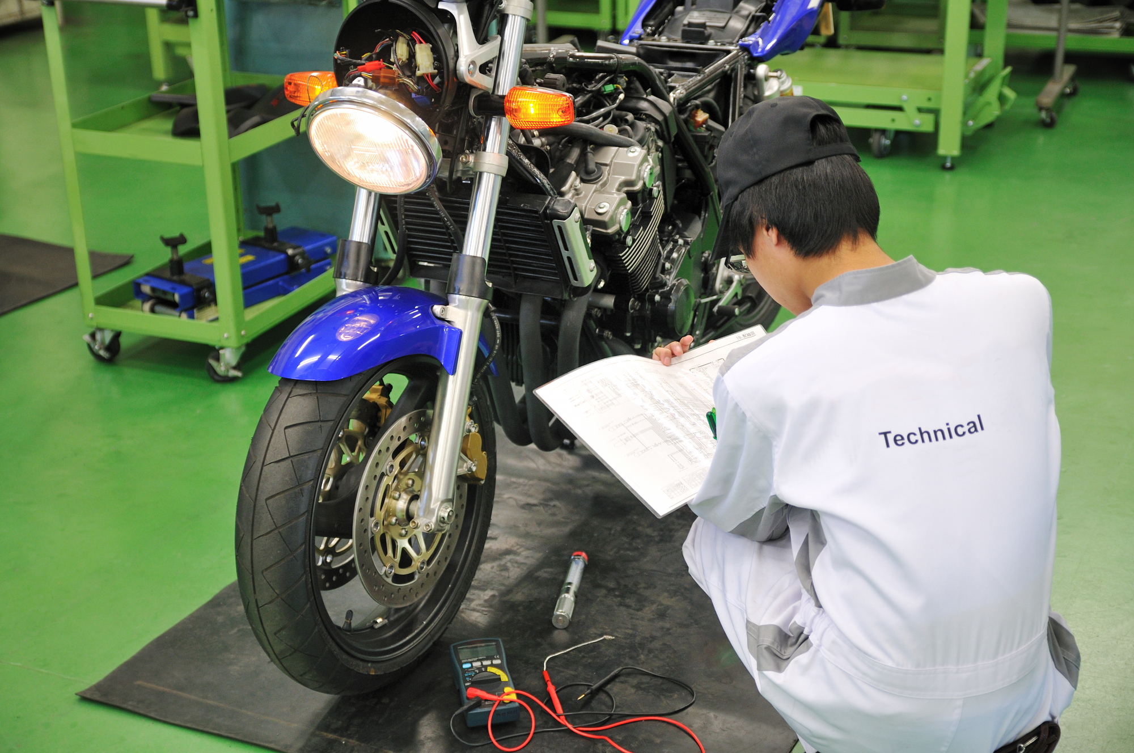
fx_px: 1793
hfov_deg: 35.1
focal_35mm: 57
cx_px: 567
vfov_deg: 23.7
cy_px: 376
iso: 250
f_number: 2.8
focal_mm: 38
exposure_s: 1/50
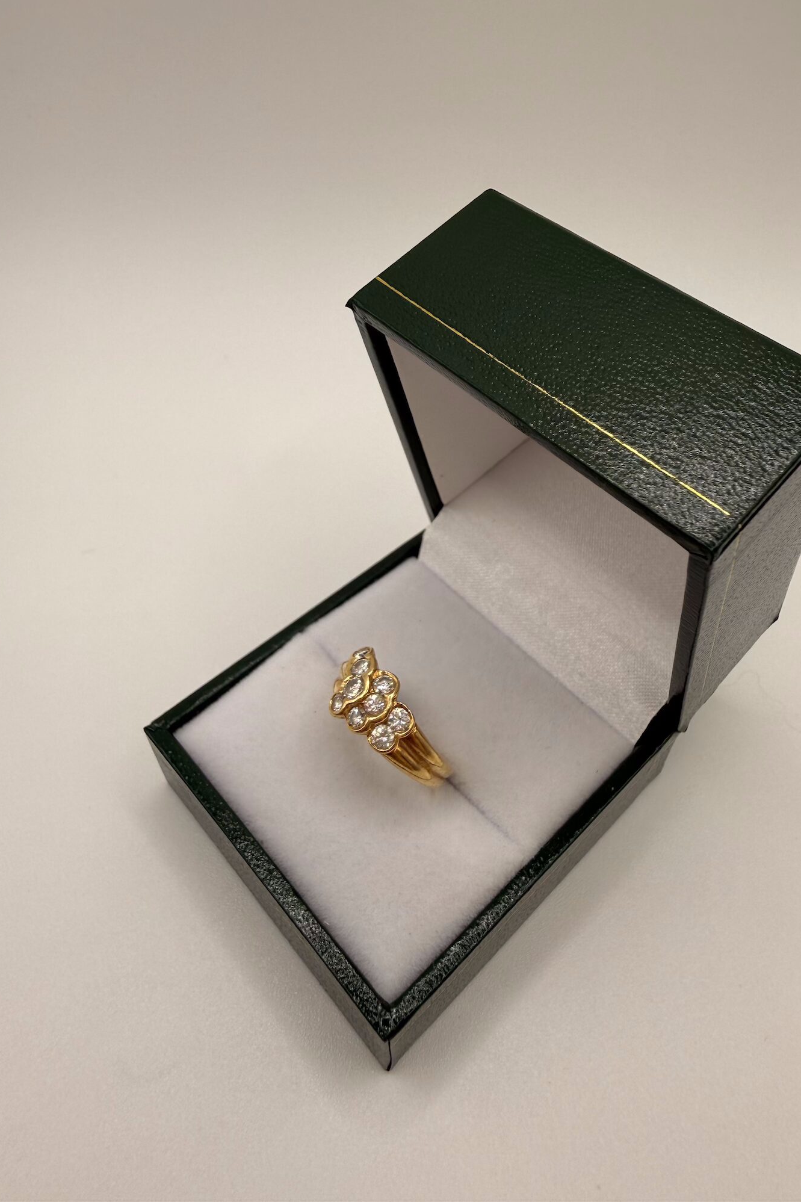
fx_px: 834
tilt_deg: -46.2
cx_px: 443
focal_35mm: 25
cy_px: 601
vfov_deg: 71.5
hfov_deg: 51.2
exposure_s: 1/212
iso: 40
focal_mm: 2.22
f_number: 2.2
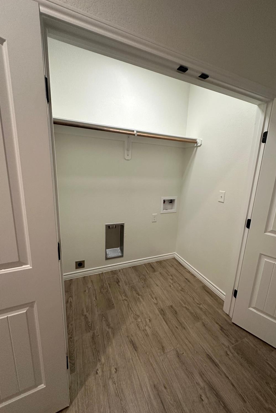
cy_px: 207
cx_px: 150
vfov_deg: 100.4
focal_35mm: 15
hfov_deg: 77.2
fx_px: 172
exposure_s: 1/120
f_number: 2.2
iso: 320
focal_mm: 2.22
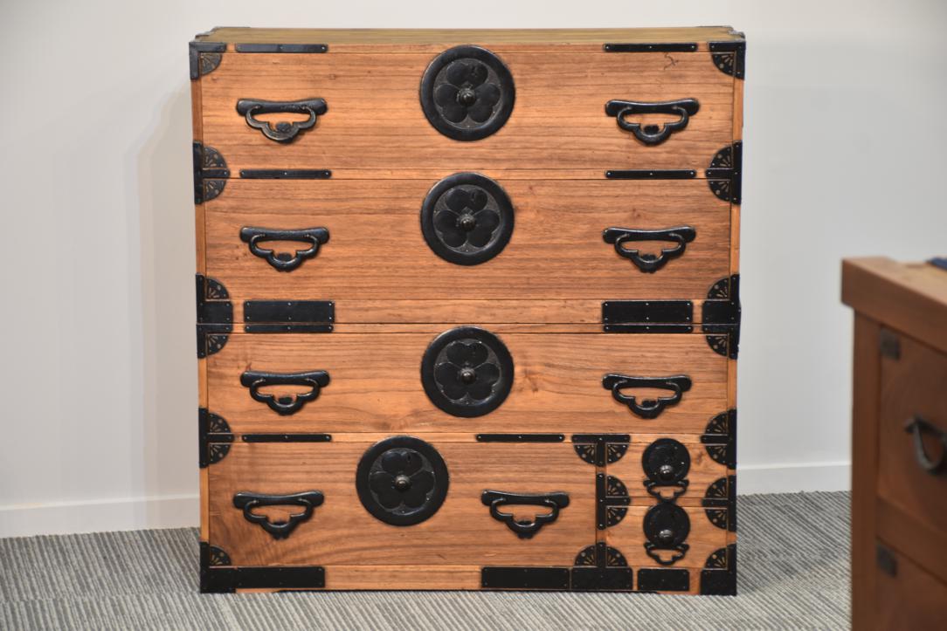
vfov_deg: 13.0
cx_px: 474
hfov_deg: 19.5
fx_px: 2762
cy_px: 316
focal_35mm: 105
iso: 400
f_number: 5
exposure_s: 1/15
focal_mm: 70
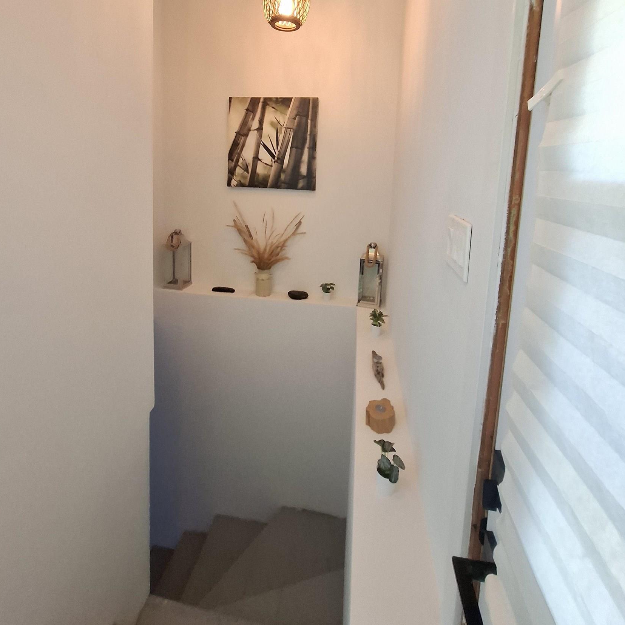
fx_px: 327
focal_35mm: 16
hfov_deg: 87.4
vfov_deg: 83.9
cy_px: 199
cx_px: 309
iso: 250
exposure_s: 1/24
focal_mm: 1.74
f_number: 2.2
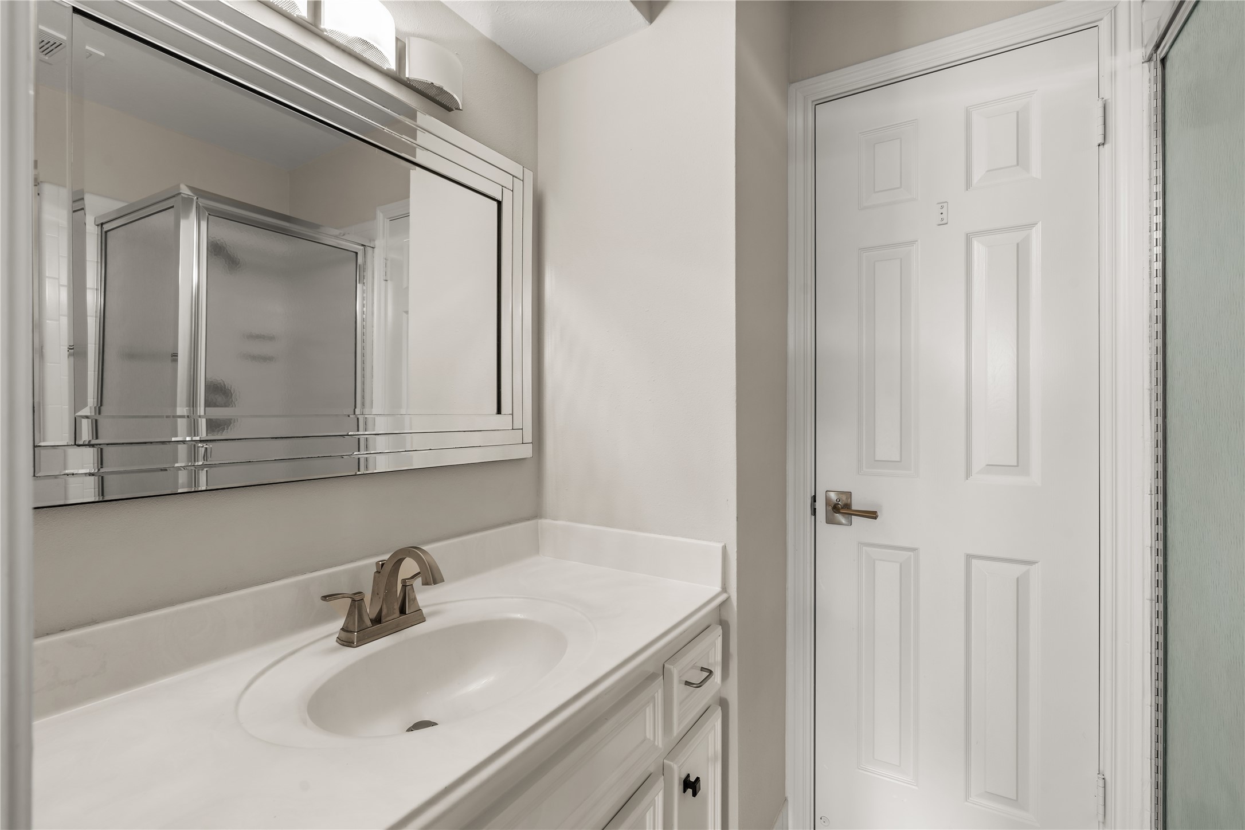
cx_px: 622
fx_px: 553
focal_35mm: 16
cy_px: 415
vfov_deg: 73.7
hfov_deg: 96.7
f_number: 9
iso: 200
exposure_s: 2.5
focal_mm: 16
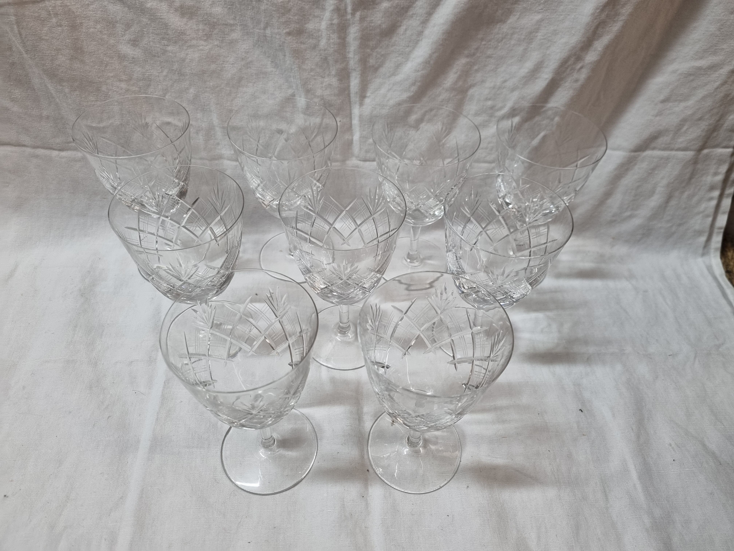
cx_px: 367
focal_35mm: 26
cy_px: 276
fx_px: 551
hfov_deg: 67.3
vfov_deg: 53.1
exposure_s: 1/100
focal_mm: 5.4
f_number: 1.8
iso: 320
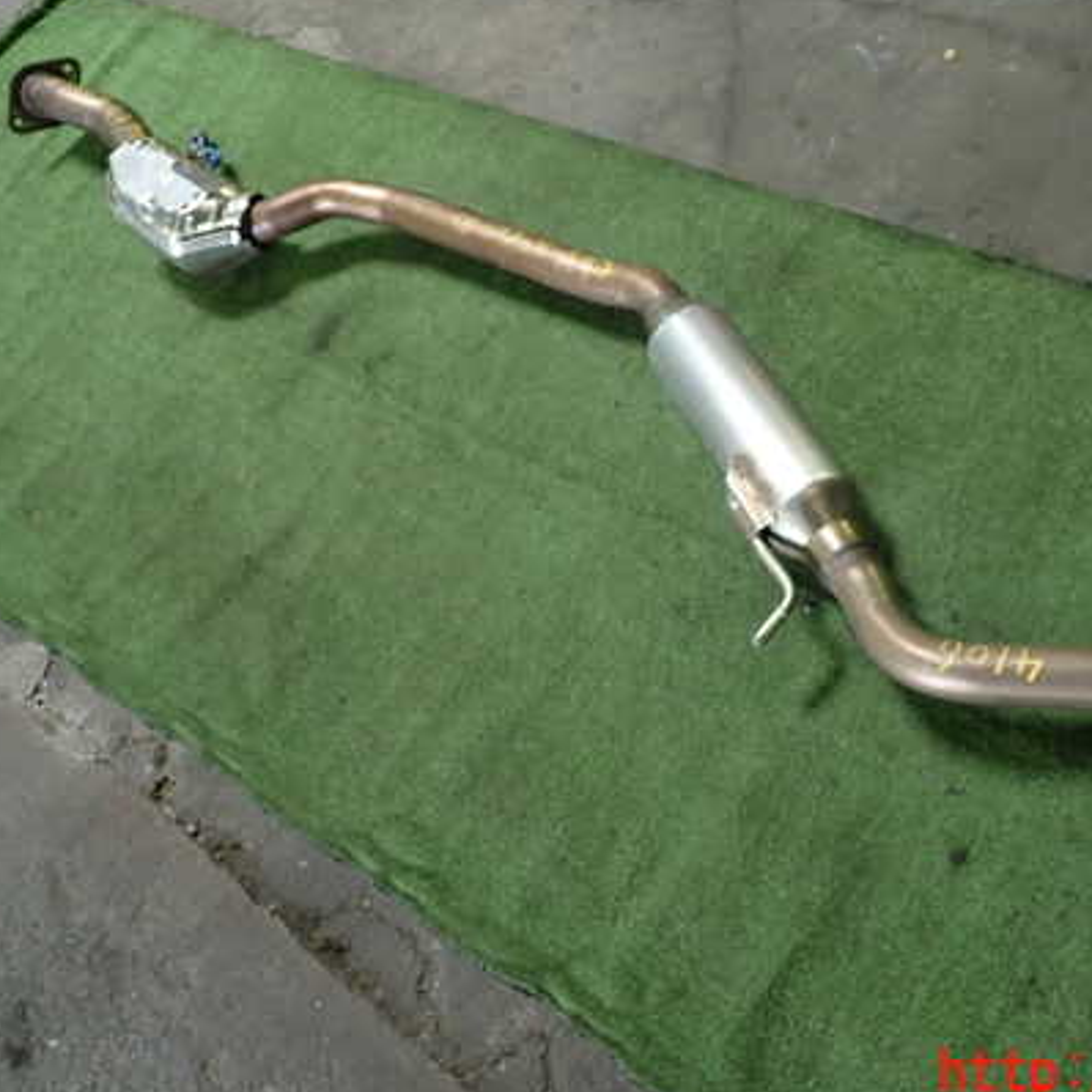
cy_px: 491
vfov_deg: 41.8
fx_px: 1428
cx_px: 735
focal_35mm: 40
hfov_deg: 41.3
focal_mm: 5.4
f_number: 2.3
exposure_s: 1/40
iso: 200
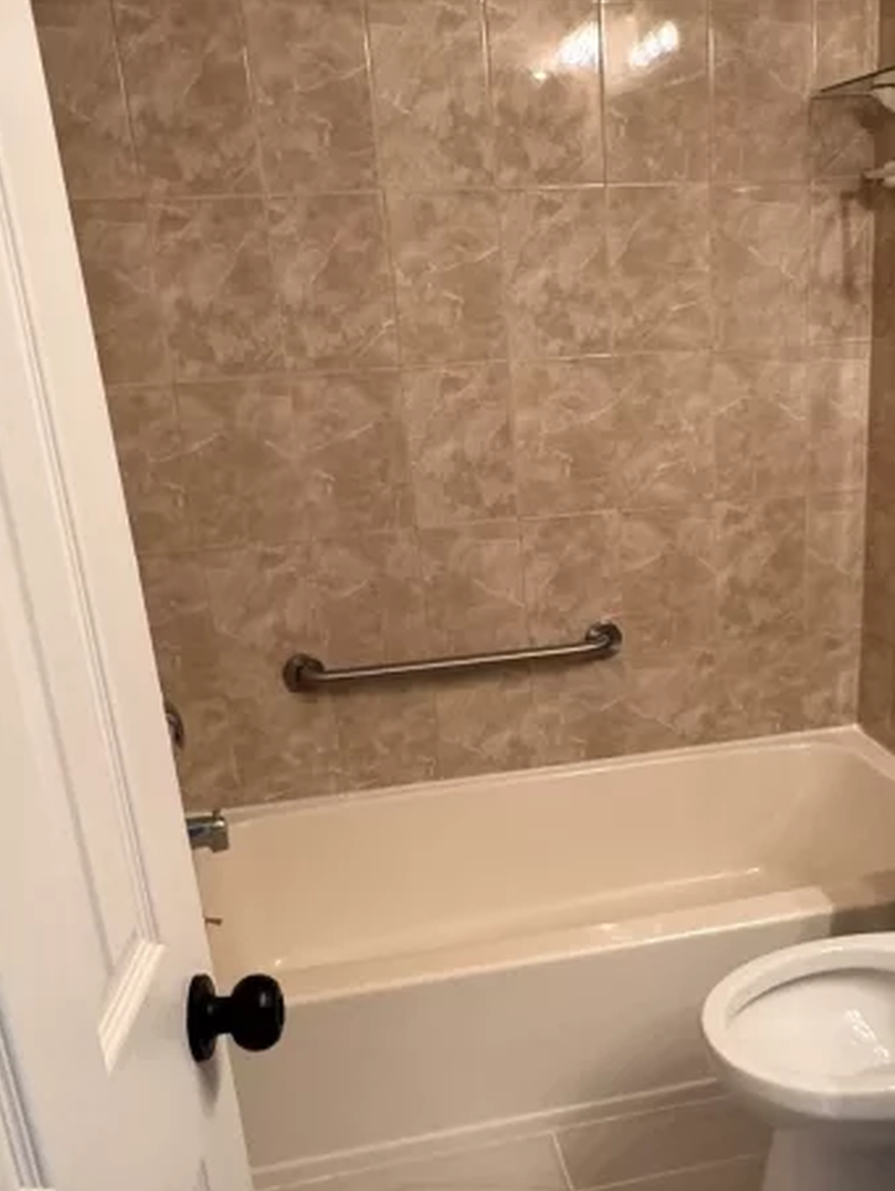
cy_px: 735
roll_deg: +4.3
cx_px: 617
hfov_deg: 38.1
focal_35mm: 37
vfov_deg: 49.7
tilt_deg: -19.0
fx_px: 1274
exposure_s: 1/60
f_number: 2.2
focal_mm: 2.22
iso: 160
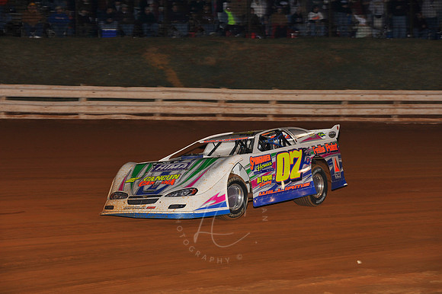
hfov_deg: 18.3
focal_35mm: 112
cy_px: 147
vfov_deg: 12.2
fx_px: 1374
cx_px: 221
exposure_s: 1/250
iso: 500
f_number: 5.6
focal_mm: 112
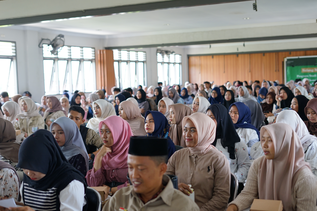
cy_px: 106
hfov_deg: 39.6
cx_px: 158
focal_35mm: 50
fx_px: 440
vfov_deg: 27.0
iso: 400
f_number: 2.8
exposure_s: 1/100
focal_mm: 50
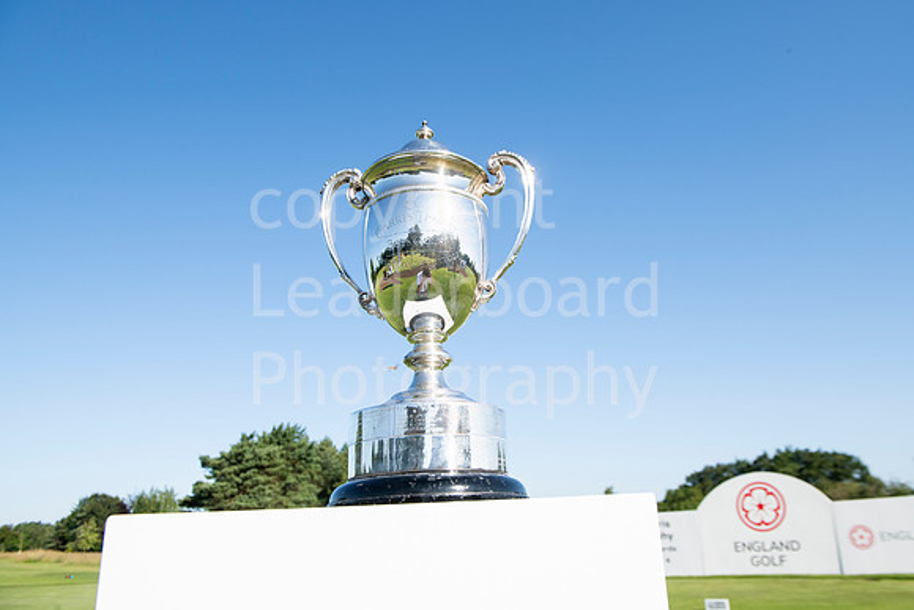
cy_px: 305
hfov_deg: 67.4
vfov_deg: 48.0
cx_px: 457
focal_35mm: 27
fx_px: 686
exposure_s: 1/640
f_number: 6.3
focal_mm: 27
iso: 200
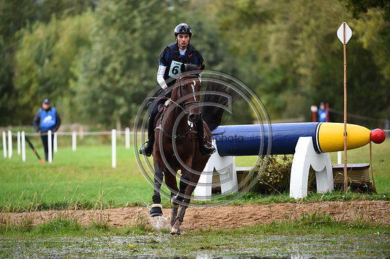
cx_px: 195
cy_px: 130
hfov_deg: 6.9
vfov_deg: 4.6
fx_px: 3248
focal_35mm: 300
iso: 1100
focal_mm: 300
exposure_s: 1/1000
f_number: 4.5
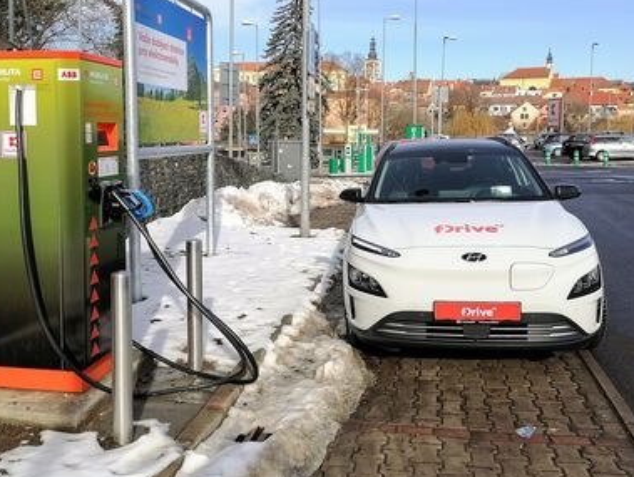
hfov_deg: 50.1
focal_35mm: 37
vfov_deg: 38.5
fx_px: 678
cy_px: 182
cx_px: 309
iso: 50
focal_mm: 5.3
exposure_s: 1/1733
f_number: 1.8
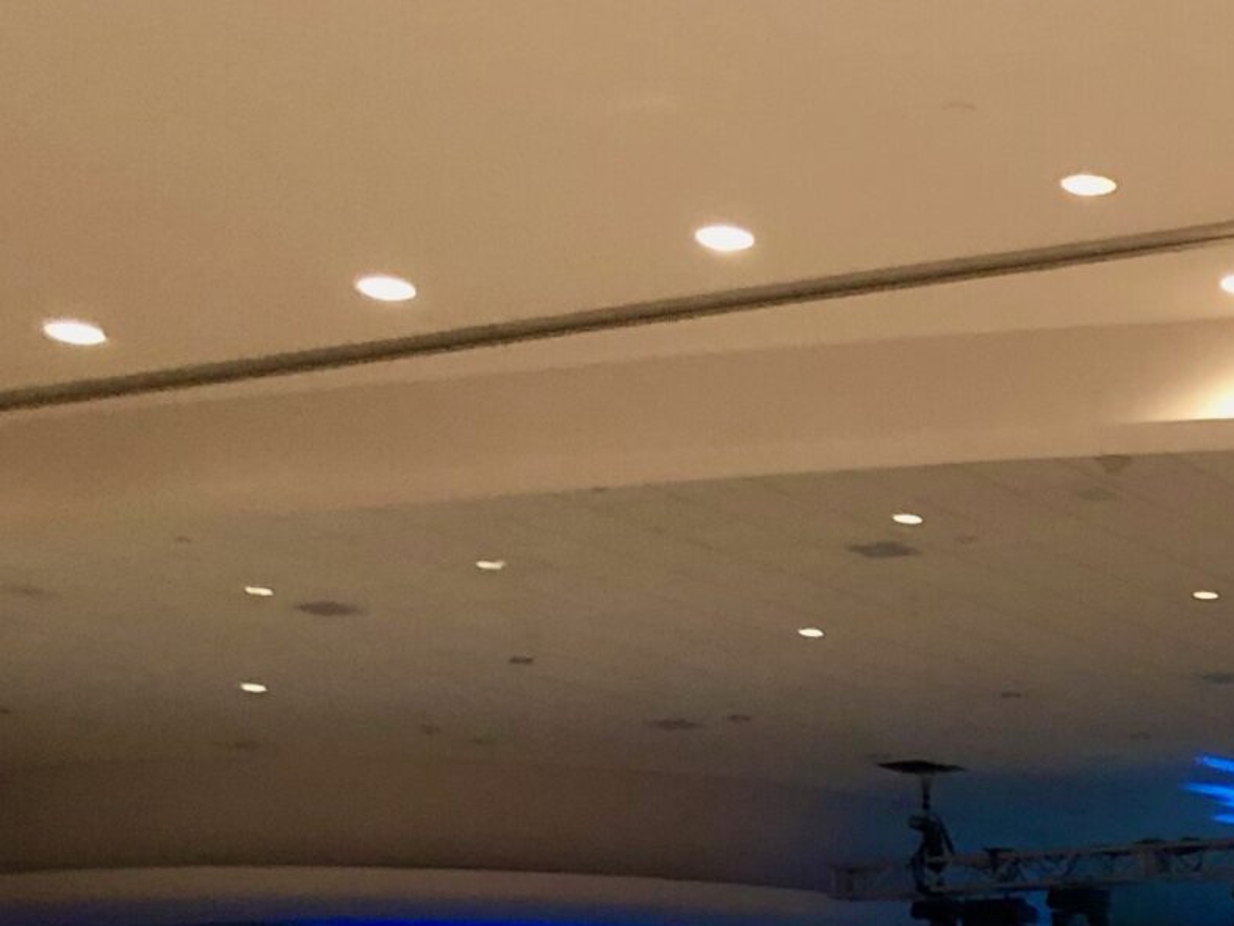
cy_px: 1266
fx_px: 3244
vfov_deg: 15.3
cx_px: 1729
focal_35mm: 91
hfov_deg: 19.4
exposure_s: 1/9
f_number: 1.8
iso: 100
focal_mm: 4
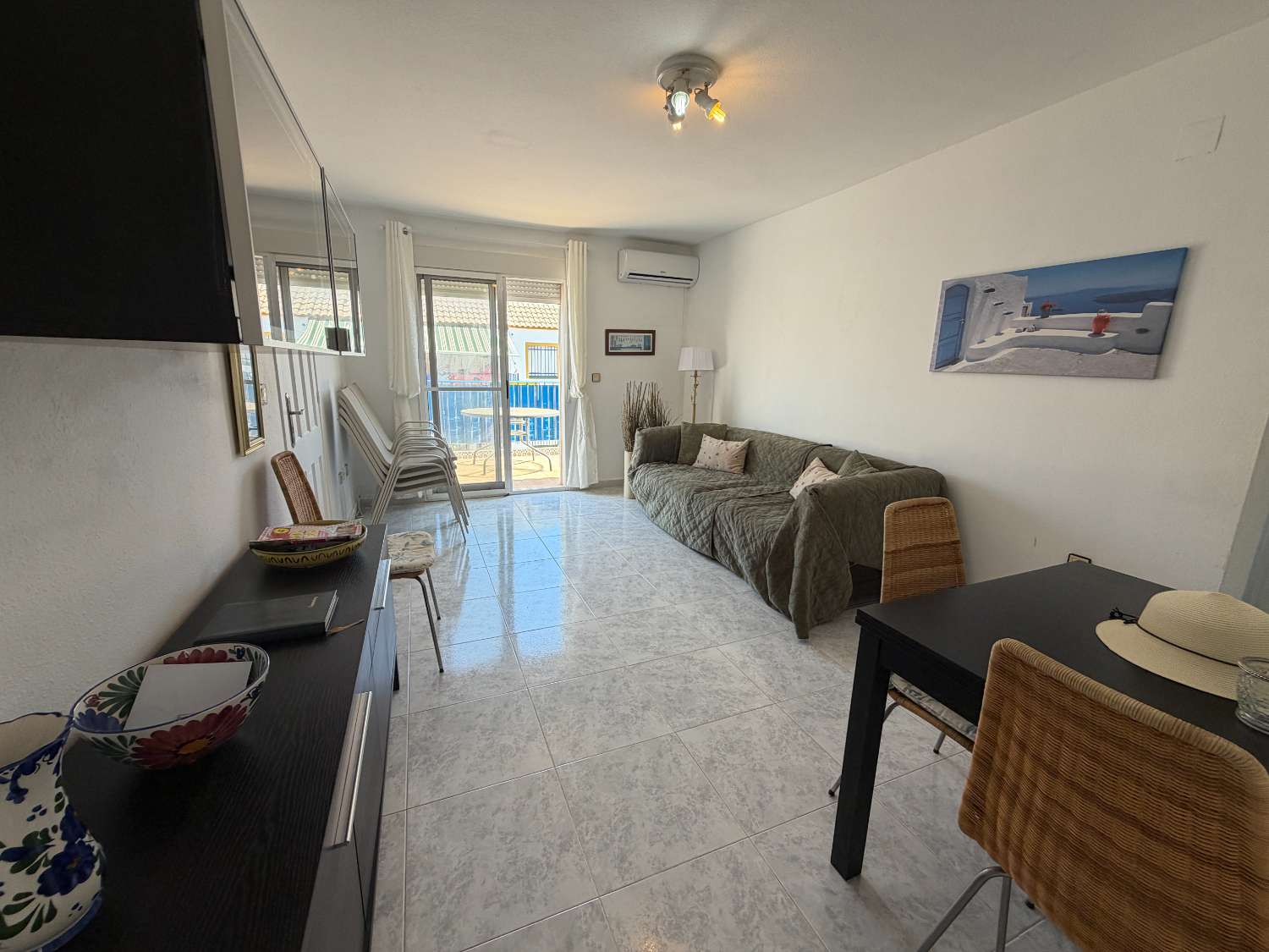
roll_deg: -1.0
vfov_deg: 85.7
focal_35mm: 14
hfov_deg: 102.1
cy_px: 476
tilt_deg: -11.7
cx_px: 634
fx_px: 513
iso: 50
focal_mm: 2.22
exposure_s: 1/100
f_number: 2.2
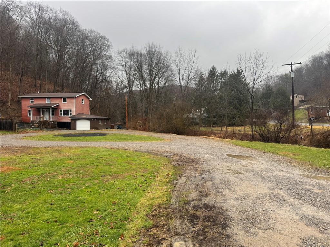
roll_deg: +0.2
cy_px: 124
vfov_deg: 56.8
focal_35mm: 24
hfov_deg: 71.6
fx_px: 229
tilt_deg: +0.2
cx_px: 165
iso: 64
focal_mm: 6.76
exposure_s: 1/121
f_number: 1.78
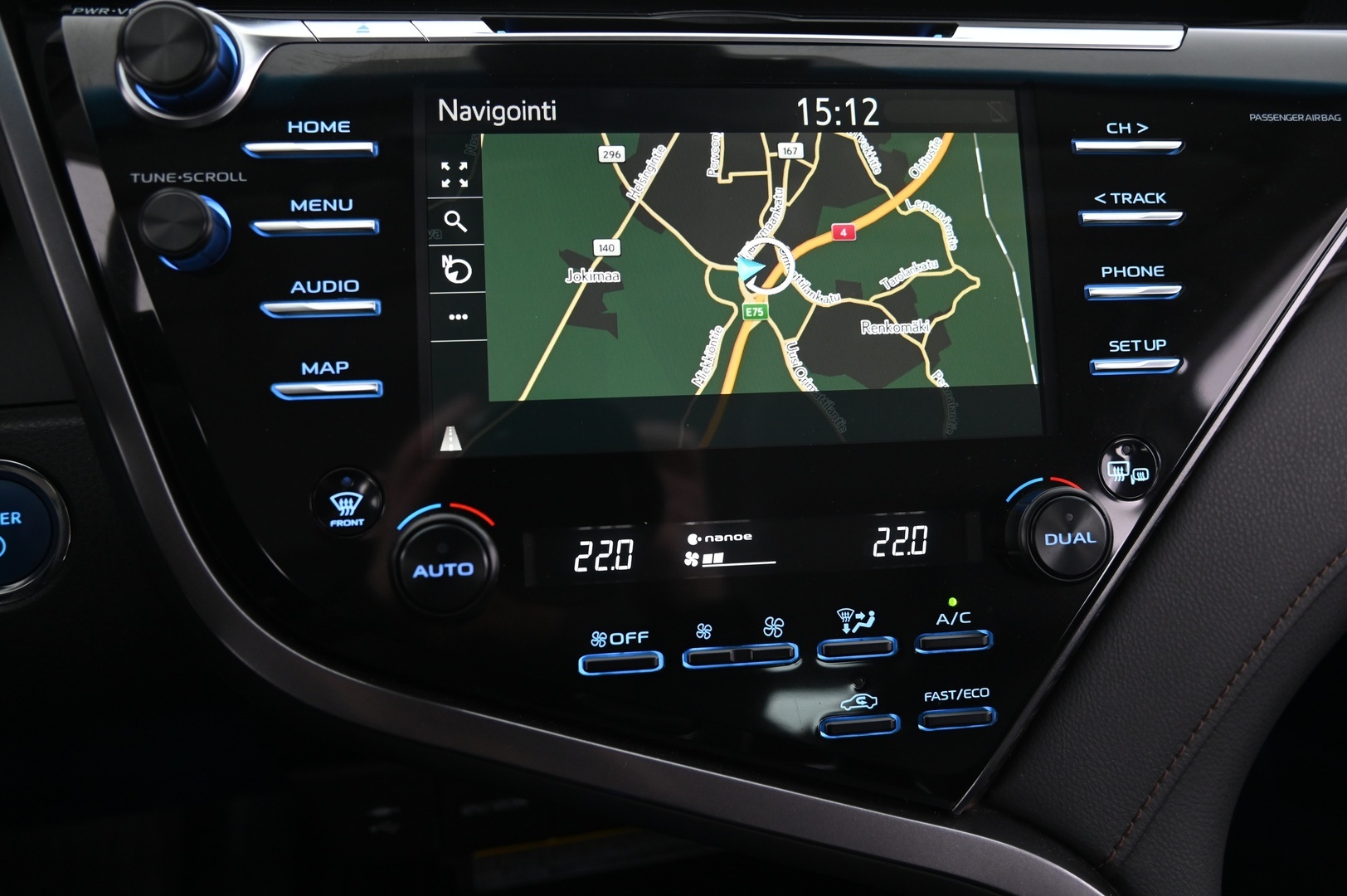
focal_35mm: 31
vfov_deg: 42.3
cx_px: 674
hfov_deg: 60.3
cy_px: 448
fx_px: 1159
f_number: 4
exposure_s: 1/20
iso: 2000
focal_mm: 31
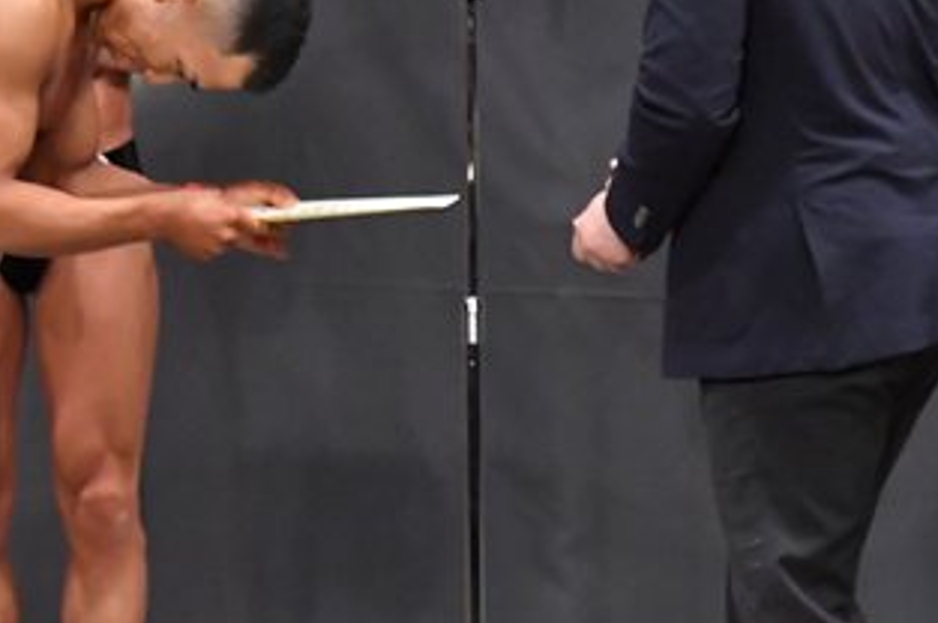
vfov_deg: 2.5
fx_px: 14498
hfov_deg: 3.7
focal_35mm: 557
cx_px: 454
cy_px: 282
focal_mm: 150
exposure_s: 1/400
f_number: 5.6
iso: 6400
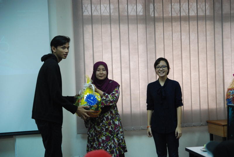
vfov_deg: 19.0
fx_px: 469
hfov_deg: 28.0
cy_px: 78
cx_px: 117
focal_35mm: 72
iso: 1600
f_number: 13
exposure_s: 1/160
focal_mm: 48
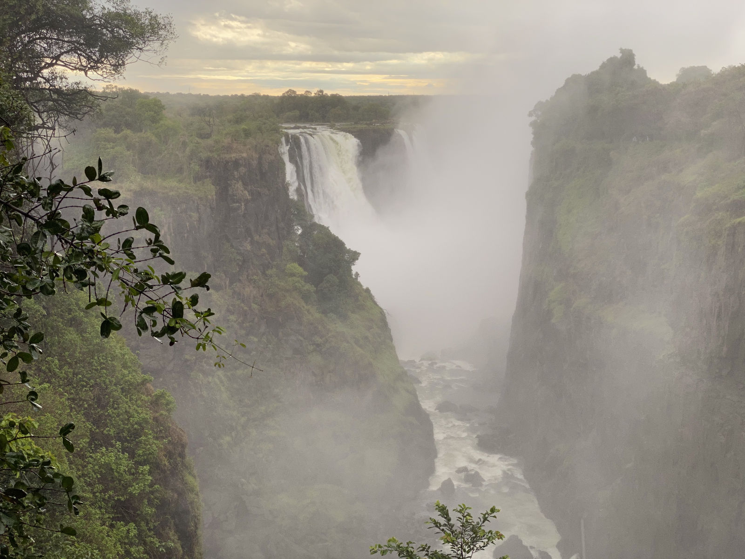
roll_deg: -0.5
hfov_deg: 36.8
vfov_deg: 28.0
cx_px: 372
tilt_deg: -8.1
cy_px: 280
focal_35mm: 52
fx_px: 1119
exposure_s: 1/200
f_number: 2
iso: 20
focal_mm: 6
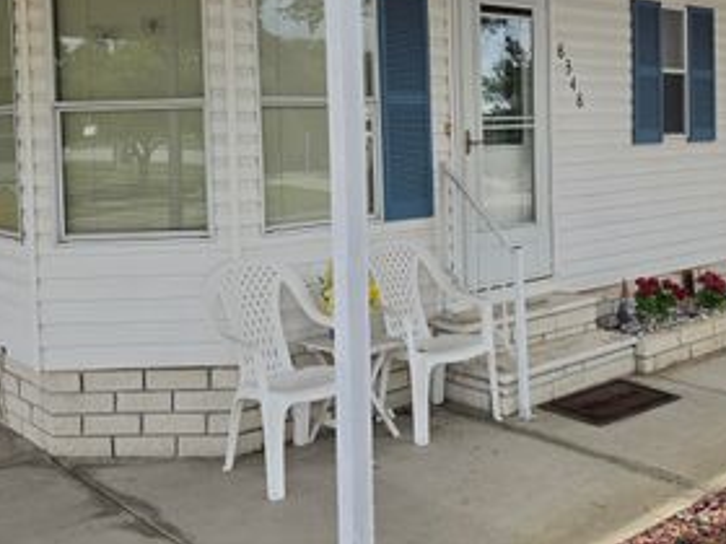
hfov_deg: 45.4
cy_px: 162
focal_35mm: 41
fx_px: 860
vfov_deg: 34.7
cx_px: 454
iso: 64
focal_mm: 6.5
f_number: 1.4
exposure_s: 1/5294
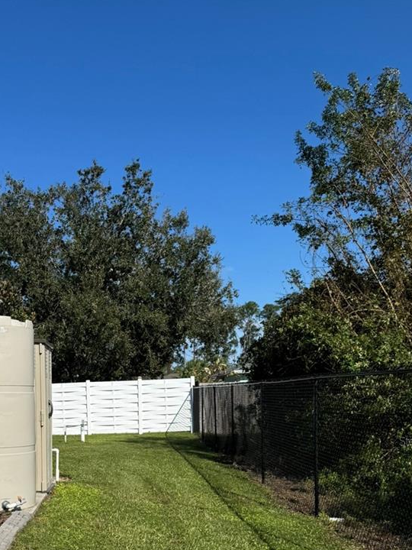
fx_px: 635
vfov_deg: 44.5
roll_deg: +1.7
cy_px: 441
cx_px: 110
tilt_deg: -3.8
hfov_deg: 35.3
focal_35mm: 40
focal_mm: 6.76
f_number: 1.78
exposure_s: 1/7092
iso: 80
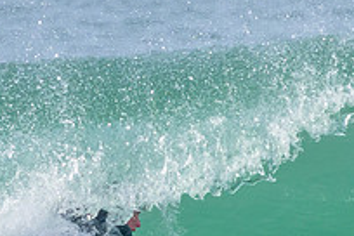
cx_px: 213
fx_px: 30845
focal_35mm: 3137
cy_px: 315
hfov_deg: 0.7
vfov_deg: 0.4
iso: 1400
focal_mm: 800
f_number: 11
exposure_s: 1/1600
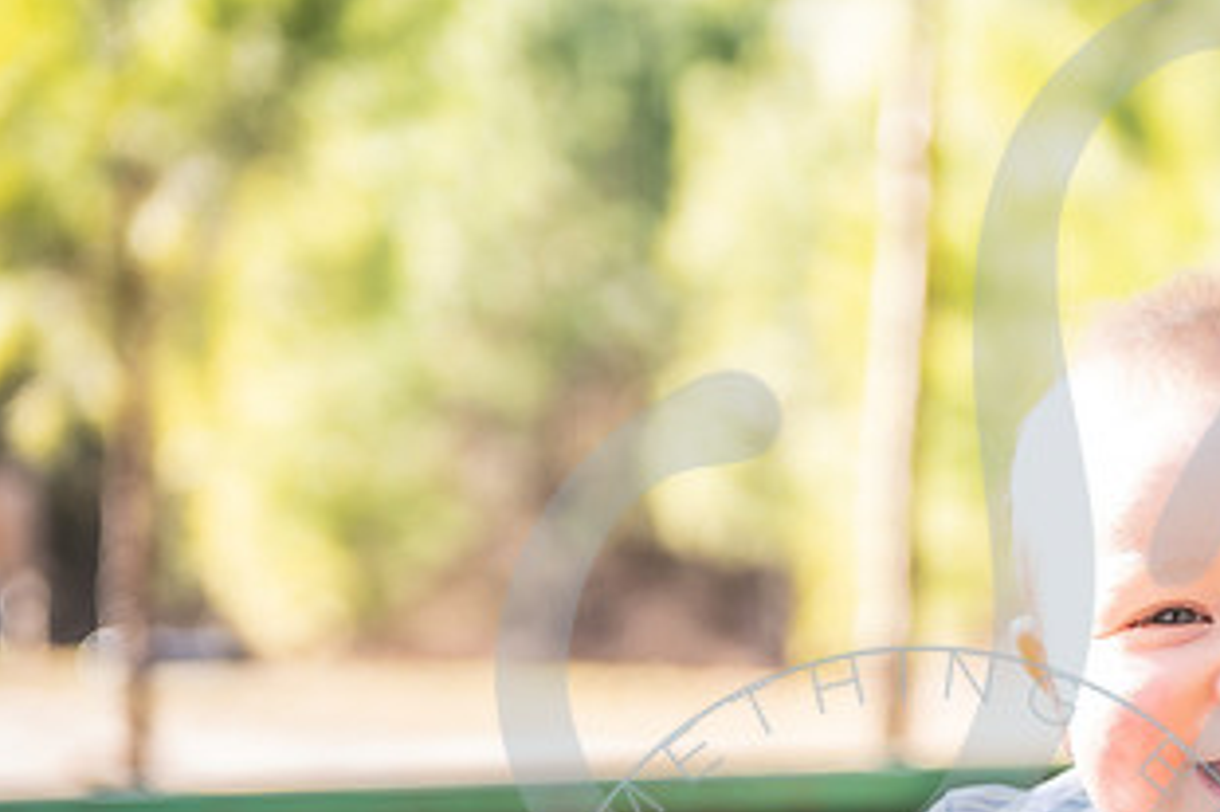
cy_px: 720
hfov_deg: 18.0
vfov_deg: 12.1
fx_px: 3793
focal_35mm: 112
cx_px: 1118
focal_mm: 60
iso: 100
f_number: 2.8
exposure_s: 1/160
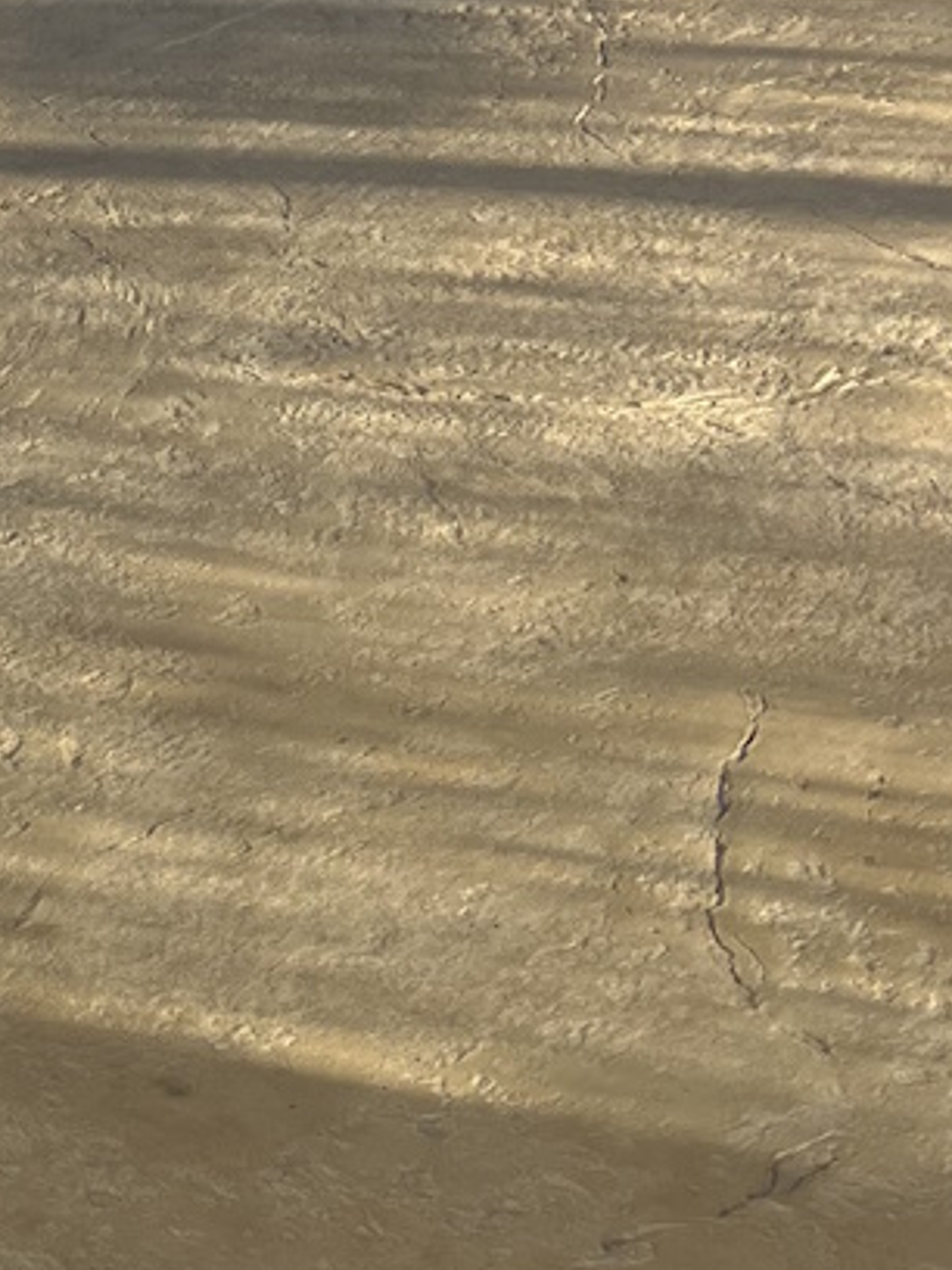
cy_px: 1068
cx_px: -283
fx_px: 3740
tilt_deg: -35.8
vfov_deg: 19.0
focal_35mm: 102
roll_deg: +5.0
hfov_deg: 13.9
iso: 50
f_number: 1.5
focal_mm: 5.7
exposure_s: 1/3460
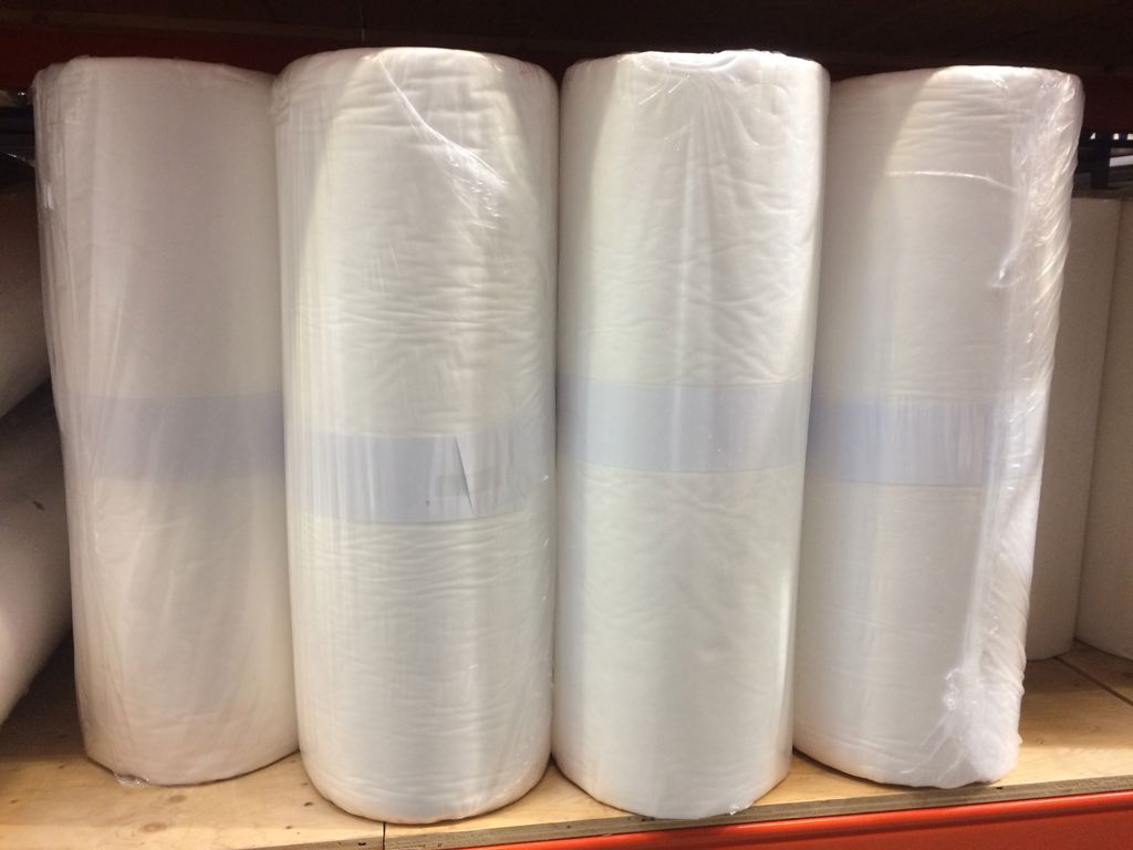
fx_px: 949
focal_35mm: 29
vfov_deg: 48.2
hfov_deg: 61.7
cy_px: 425
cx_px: 566
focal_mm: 4.15
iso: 160
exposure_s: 1/33
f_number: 2.2
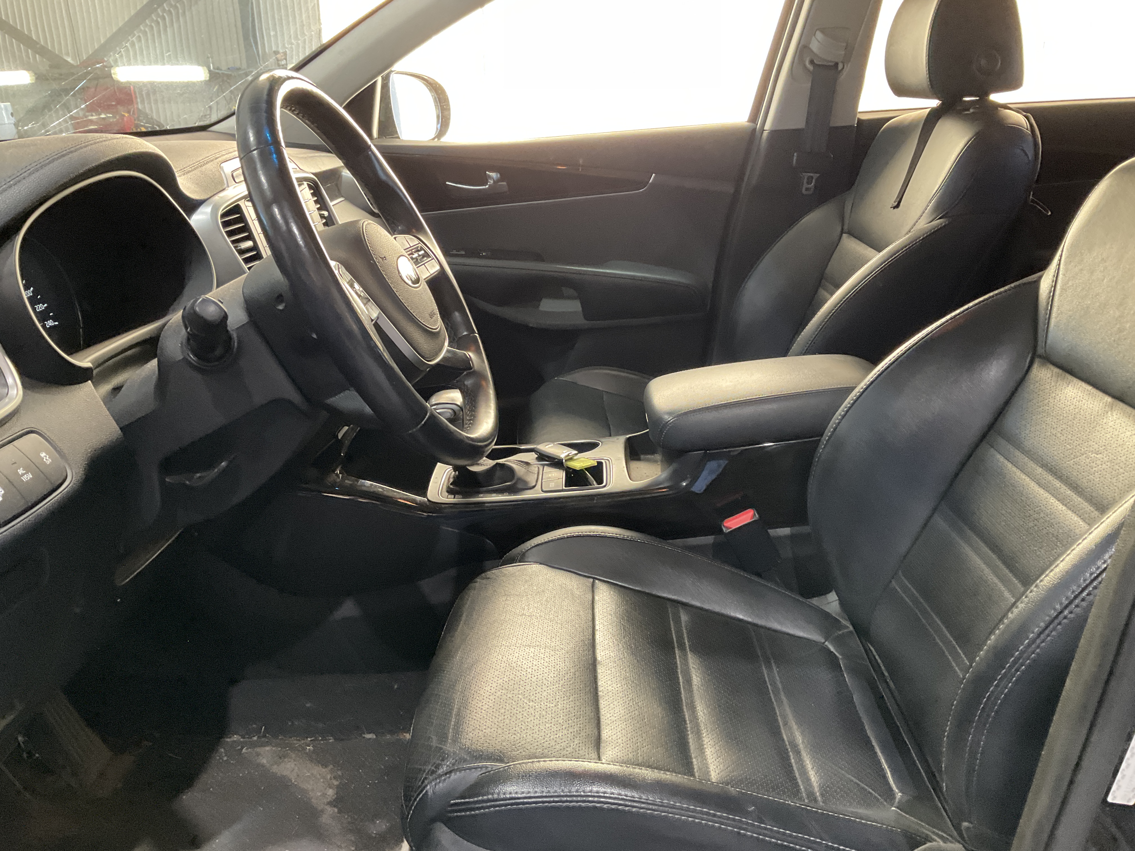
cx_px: 568
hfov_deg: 61.7
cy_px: 426
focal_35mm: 29
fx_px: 951
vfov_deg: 48.2
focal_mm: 3
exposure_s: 1/60
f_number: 1.8
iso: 200
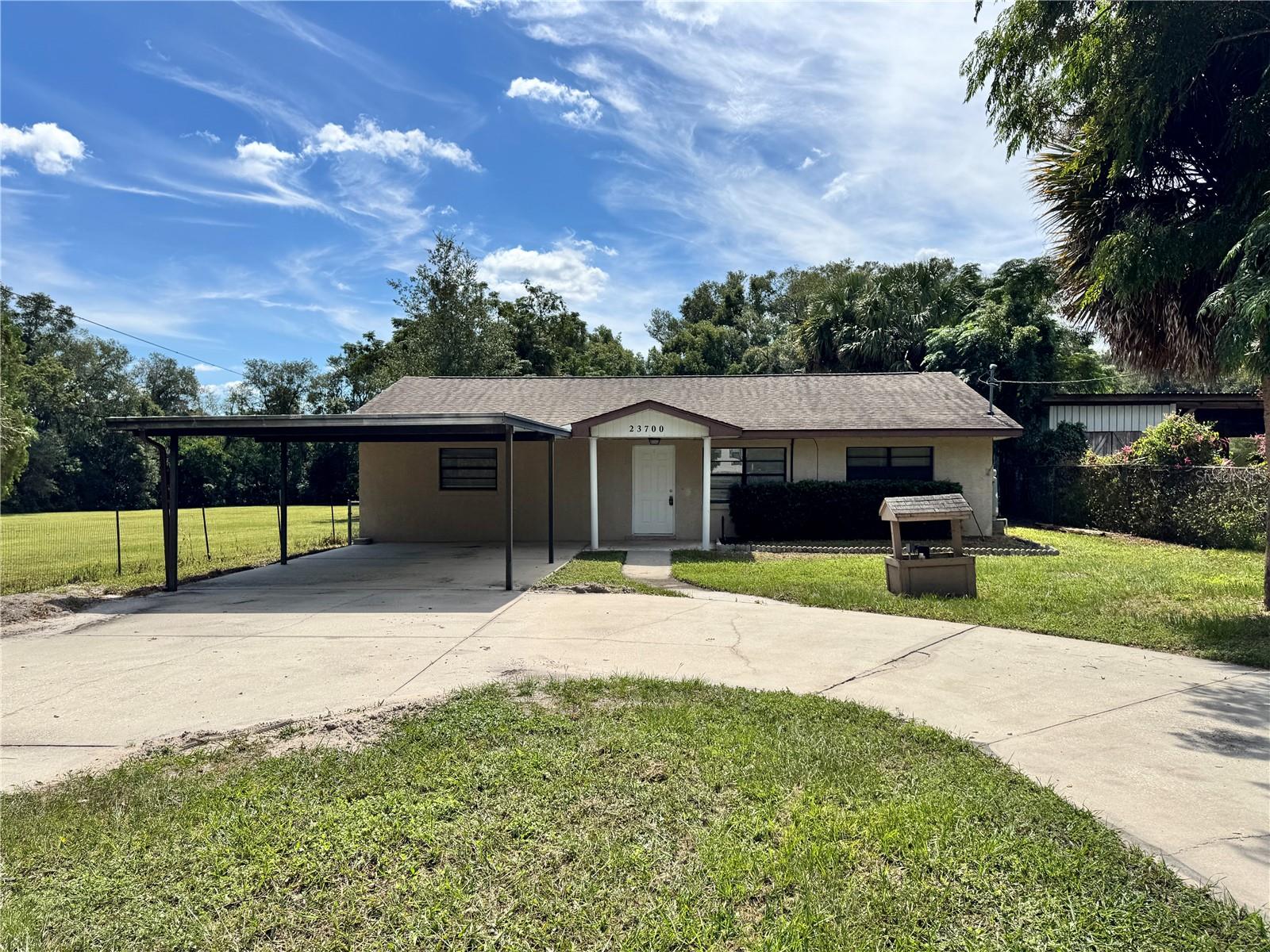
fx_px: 881
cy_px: 476
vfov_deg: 56.8
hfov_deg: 71.6
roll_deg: -0.7
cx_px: 635
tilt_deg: +0.0
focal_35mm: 24
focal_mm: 6.76
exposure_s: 1/7092
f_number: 1.78
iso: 80
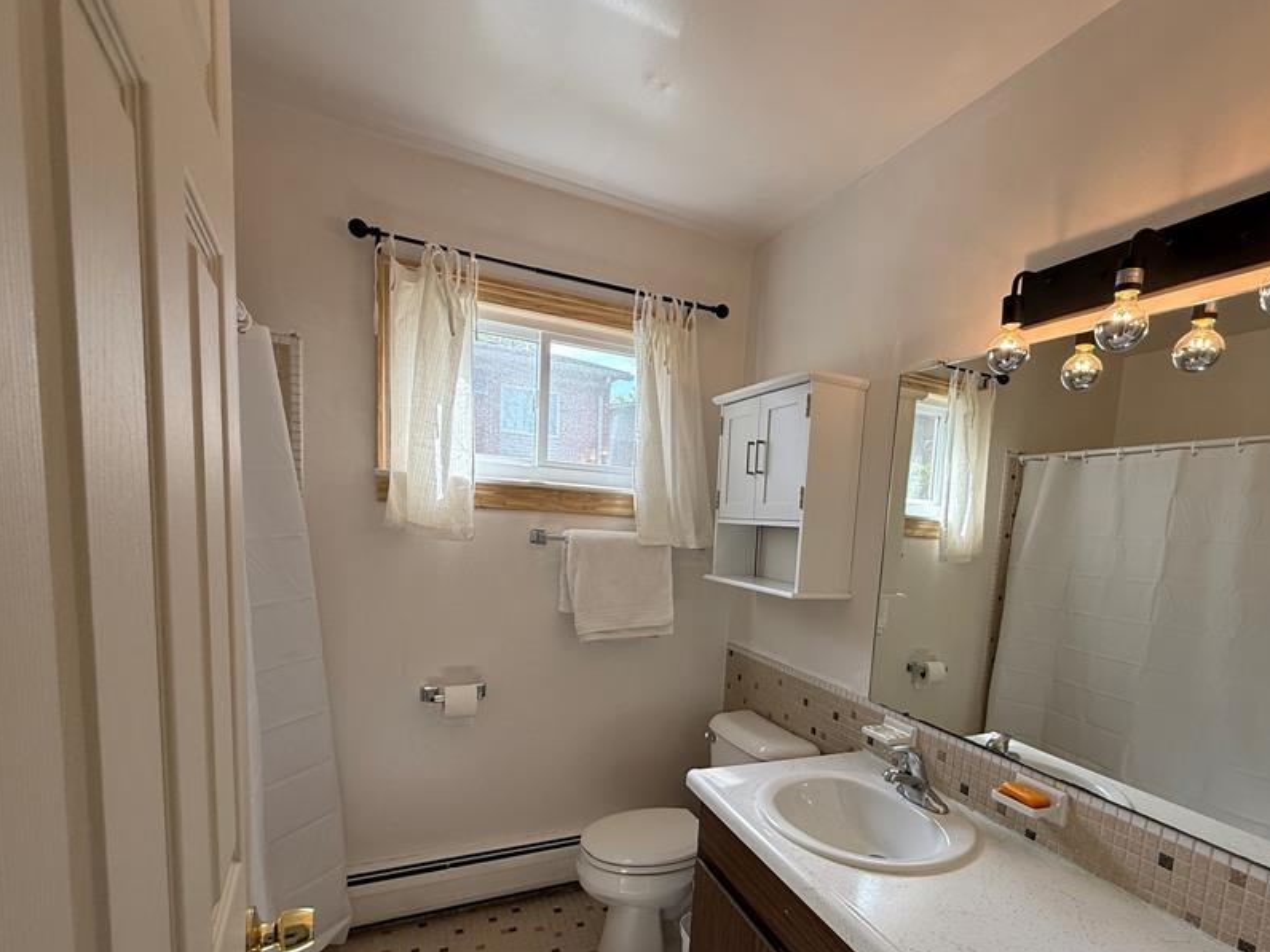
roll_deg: -2.7
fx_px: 660
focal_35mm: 18
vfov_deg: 70.4
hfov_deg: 87.1
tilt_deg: -7.0
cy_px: 600
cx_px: 731
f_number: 2.2
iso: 64
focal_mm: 2.22
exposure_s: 1/145
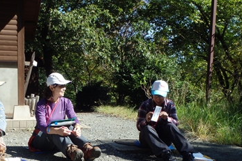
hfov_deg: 43.0
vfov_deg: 29.3
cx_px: 79
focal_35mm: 45
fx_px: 302
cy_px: 124
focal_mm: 5.4
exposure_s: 1/400
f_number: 4.1
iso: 125
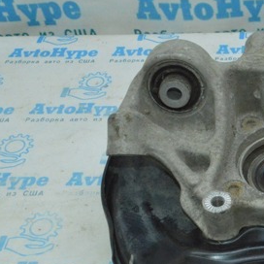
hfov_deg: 23.7
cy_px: 165
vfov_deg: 24.9
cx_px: 278
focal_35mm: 69
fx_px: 595
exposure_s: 1/125
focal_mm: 23
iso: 6400
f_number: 16
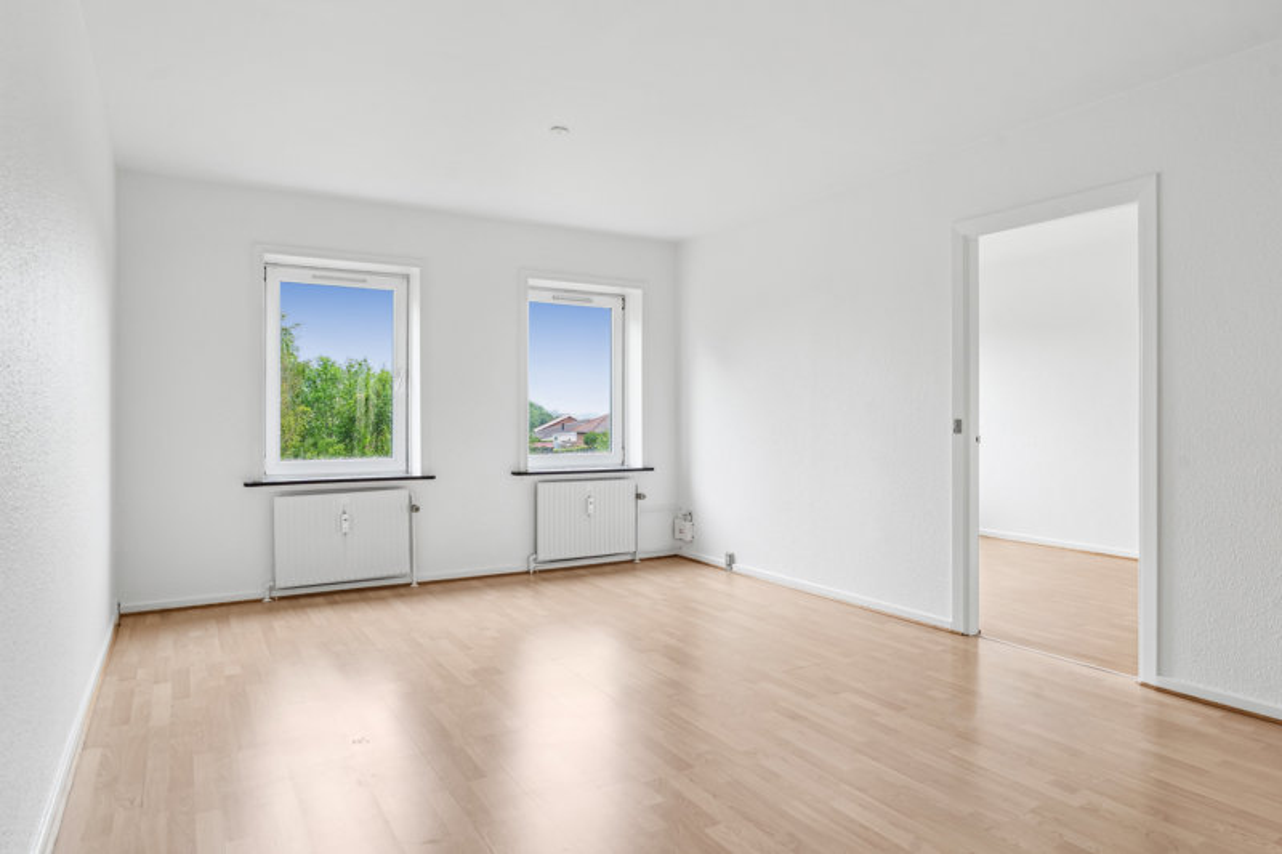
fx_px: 765
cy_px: 427
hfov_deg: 79.9
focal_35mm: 22
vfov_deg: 58.3
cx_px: 641
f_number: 8
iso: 200
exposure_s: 1/6
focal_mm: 21.5
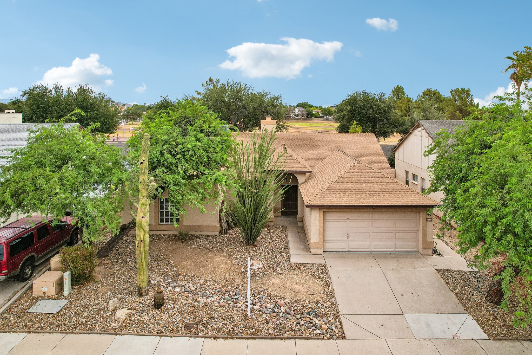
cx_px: 266
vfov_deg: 57.2
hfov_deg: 78.6
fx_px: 325
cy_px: 178
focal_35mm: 22
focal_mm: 8.4
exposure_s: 1/160
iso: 100
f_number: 2.8
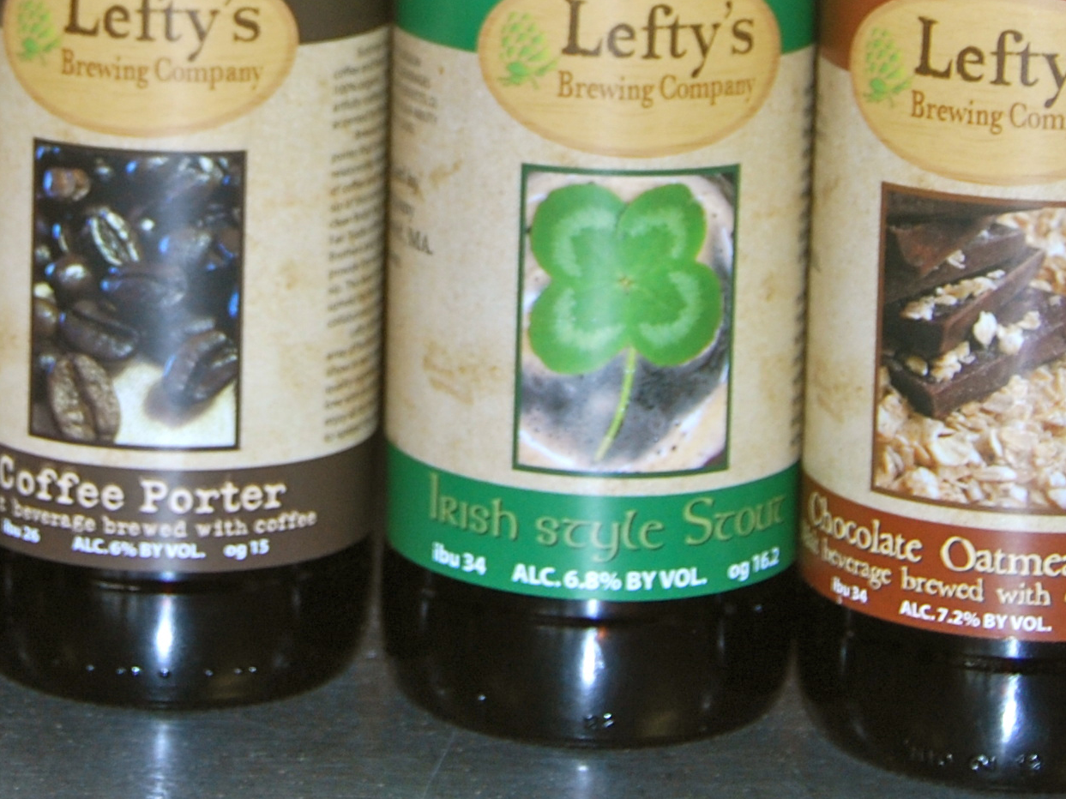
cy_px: -129
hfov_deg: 13.6
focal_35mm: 144
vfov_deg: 10.2
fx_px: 4434
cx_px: 232
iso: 200
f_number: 4.5
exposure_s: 1/60
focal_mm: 32
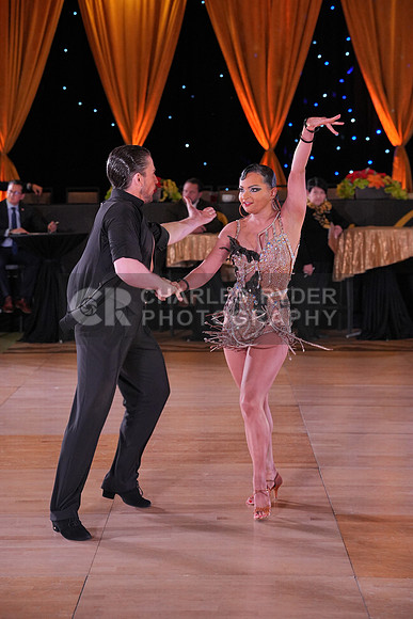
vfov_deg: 27.0
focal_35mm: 75
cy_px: 310
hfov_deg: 18.2
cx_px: 206
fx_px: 1290
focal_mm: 75
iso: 2500
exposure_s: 1/500
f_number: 4
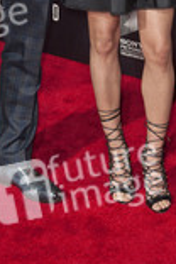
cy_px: -69
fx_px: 975
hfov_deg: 10.3
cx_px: 126
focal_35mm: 133
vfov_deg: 14.8
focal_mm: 52
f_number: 4.5
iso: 800
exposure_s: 1/400
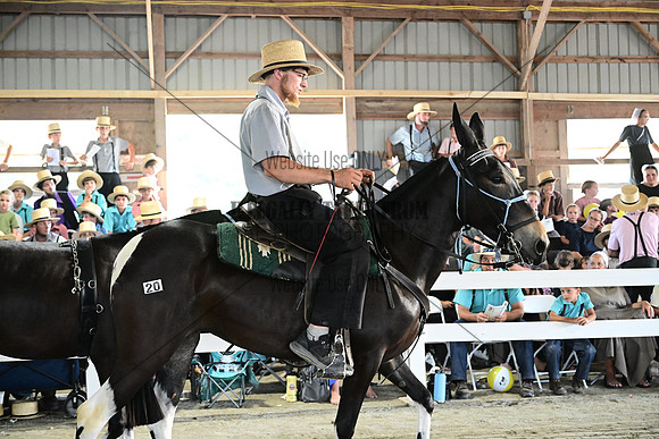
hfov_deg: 41.1
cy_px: 220
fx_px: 879
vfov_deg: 28.1
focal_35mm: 48
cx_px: 330
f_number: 4
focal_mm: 48
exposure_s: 1/357
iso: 6400
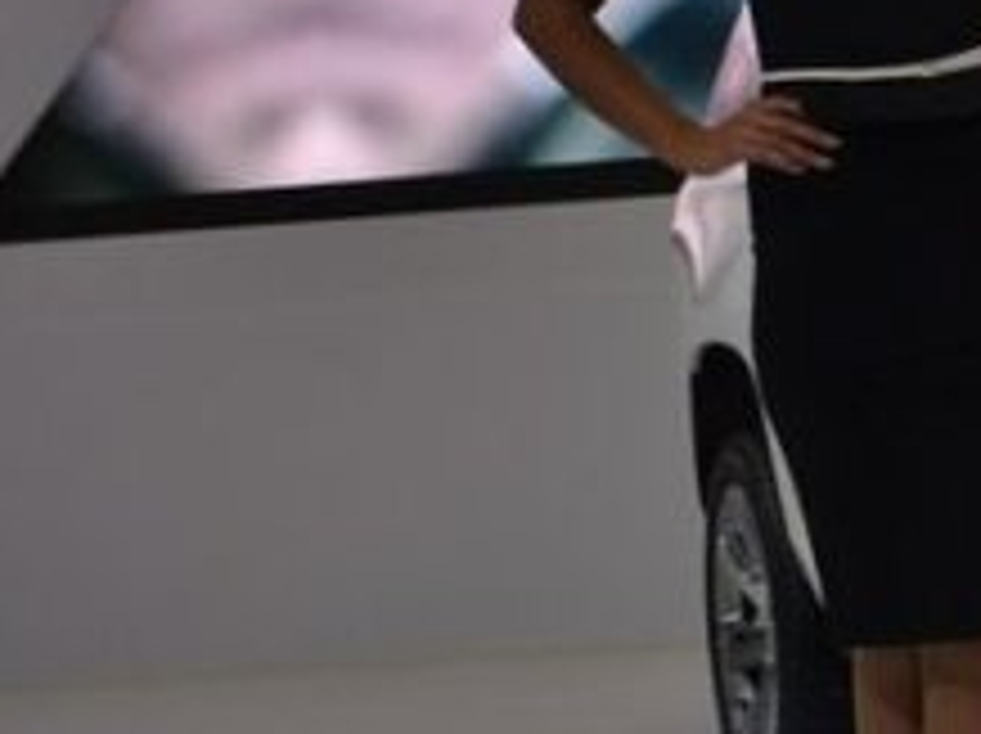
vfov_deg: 11.6
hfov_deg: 14.2
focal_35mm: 127
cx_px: 1606
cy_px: 349
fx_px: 3595
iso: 320
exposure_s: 1/125
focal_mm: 24
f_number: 5.6
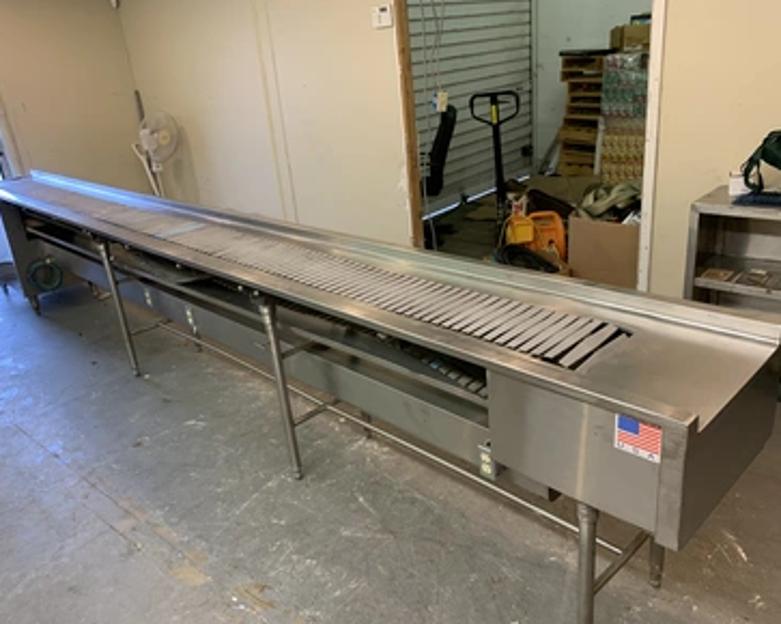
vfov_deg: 51.5
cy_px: 316
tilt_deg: -22.1
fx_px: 647
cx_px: 385
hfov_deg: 62.2
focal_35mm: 28
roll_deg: +4.3
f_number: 1.8
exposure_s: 1/60
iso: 125
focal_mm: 4.25
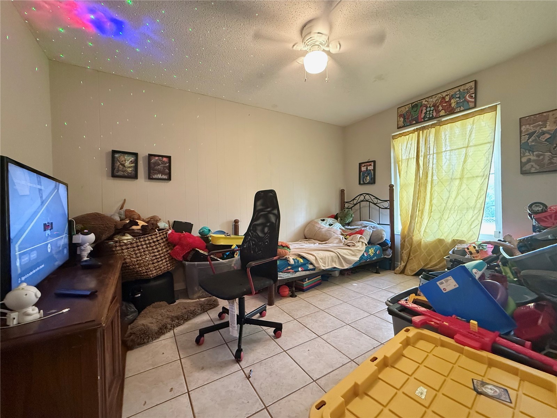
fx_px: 225
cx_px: 278
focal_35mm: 14
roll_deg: +0.9
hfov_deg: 102.1
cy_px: 209
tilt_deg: -0.8
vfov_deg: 85.7
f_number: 2.2
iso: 640
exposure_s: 1/60
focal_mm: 2.22
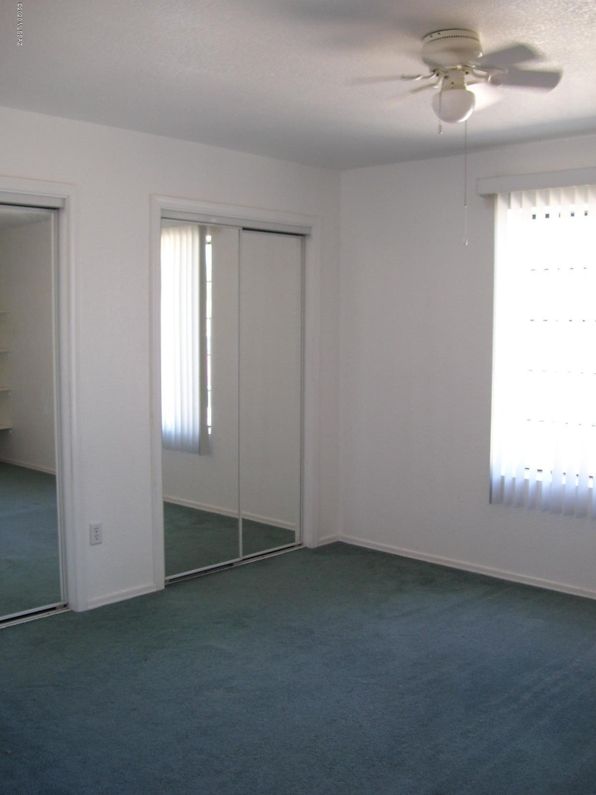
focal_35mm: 36
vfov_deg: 51.4
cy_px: 398
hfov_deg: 39.7
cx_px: 298
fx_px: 826
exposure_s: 1/45
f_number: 2.7
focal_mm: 6
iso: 80
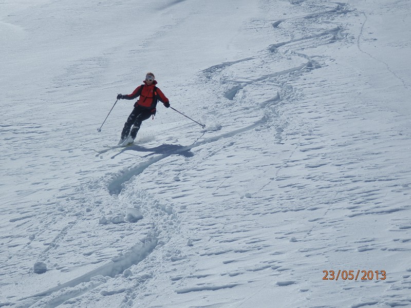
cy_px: 154
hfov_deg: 29.4
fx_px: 784
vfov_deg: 22.3
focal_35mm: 66
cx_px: 206
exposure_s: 1/320
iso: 80
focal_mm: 11.9
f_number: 12.4
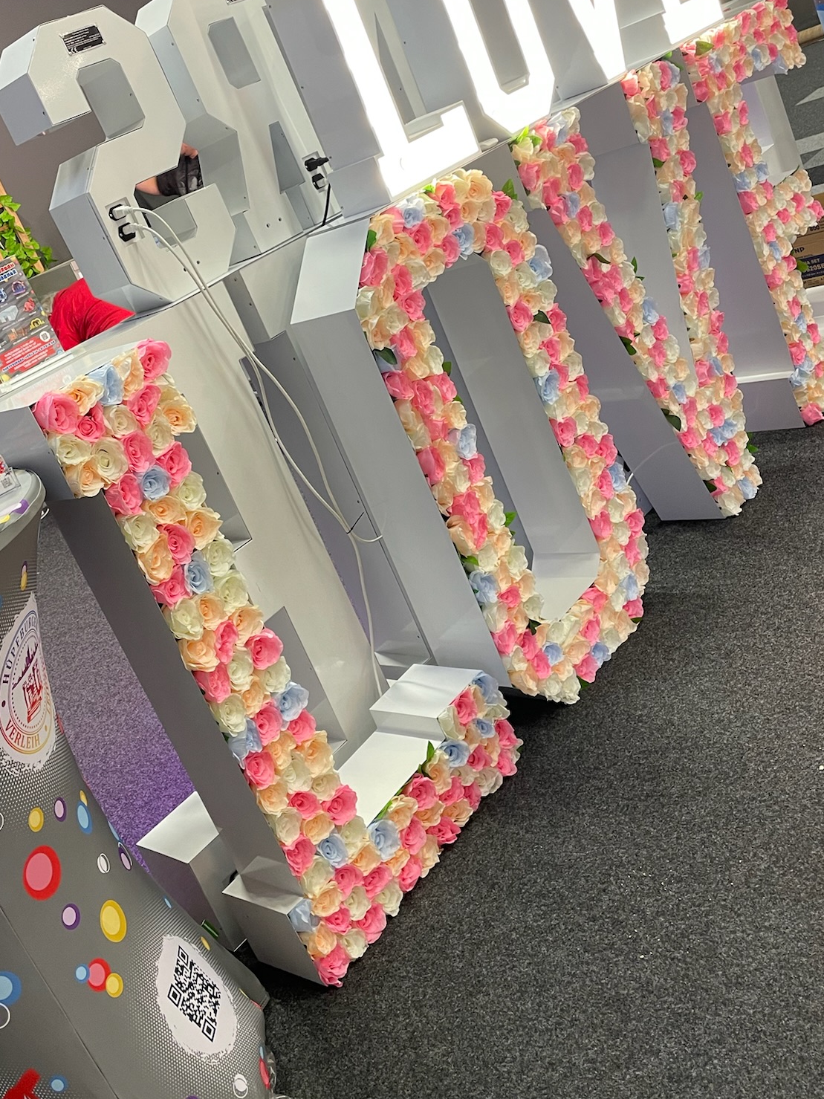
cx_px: 333
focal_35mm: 36
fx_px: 1143
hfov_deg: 39.5
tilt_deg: -12.3
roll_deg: +24.8
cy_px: 429
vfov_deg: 51.0
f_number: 1.6
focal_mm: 4.2
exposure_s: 1/50
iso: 80
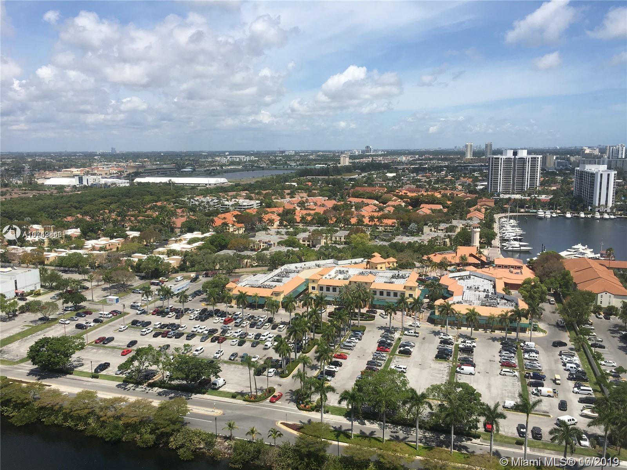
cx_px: 314
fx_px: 525
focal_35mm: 29
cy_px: 235
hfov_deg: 61.7
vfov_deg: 48.2
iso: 25
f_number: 2.2
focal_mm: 4.15
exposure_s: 1/2262
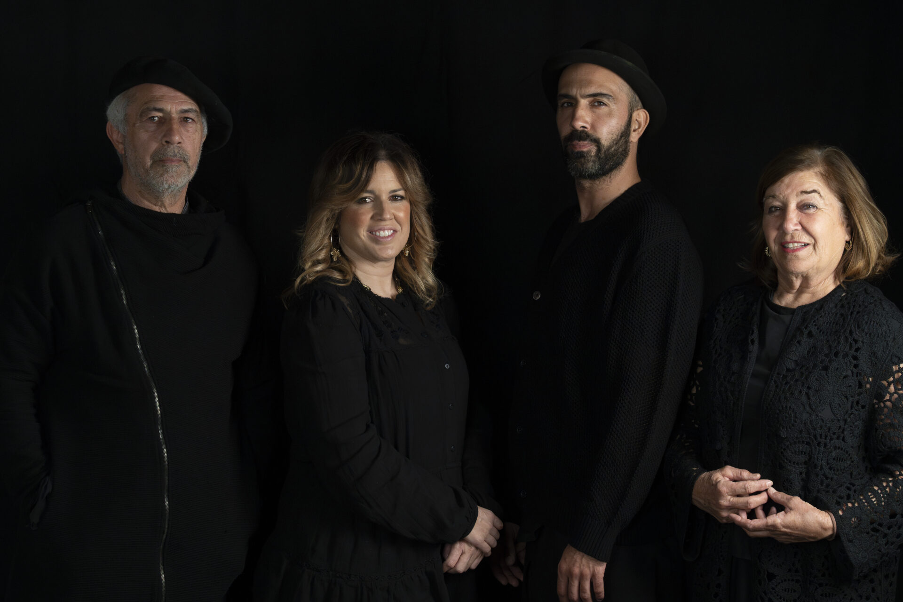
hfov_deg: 19.5
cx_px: 452
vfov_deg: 13.0
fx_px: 2634
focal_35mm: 105
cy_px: 301
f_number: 10
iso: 8000
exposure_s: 1/80
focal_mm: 105
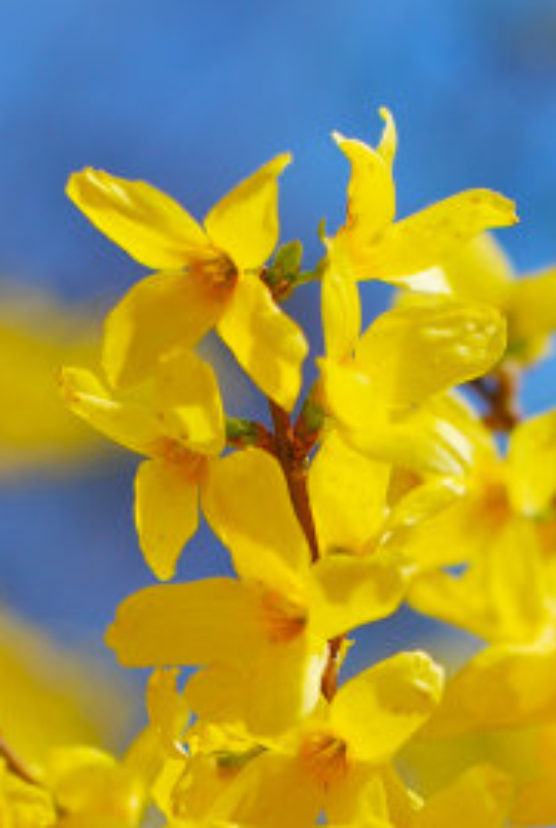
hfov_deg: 8.1
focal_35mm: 171
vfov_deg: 11.9
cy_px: 813
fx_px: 3941
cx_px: 278
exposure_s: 1/2500
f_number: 2.8
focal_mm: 50
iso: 100
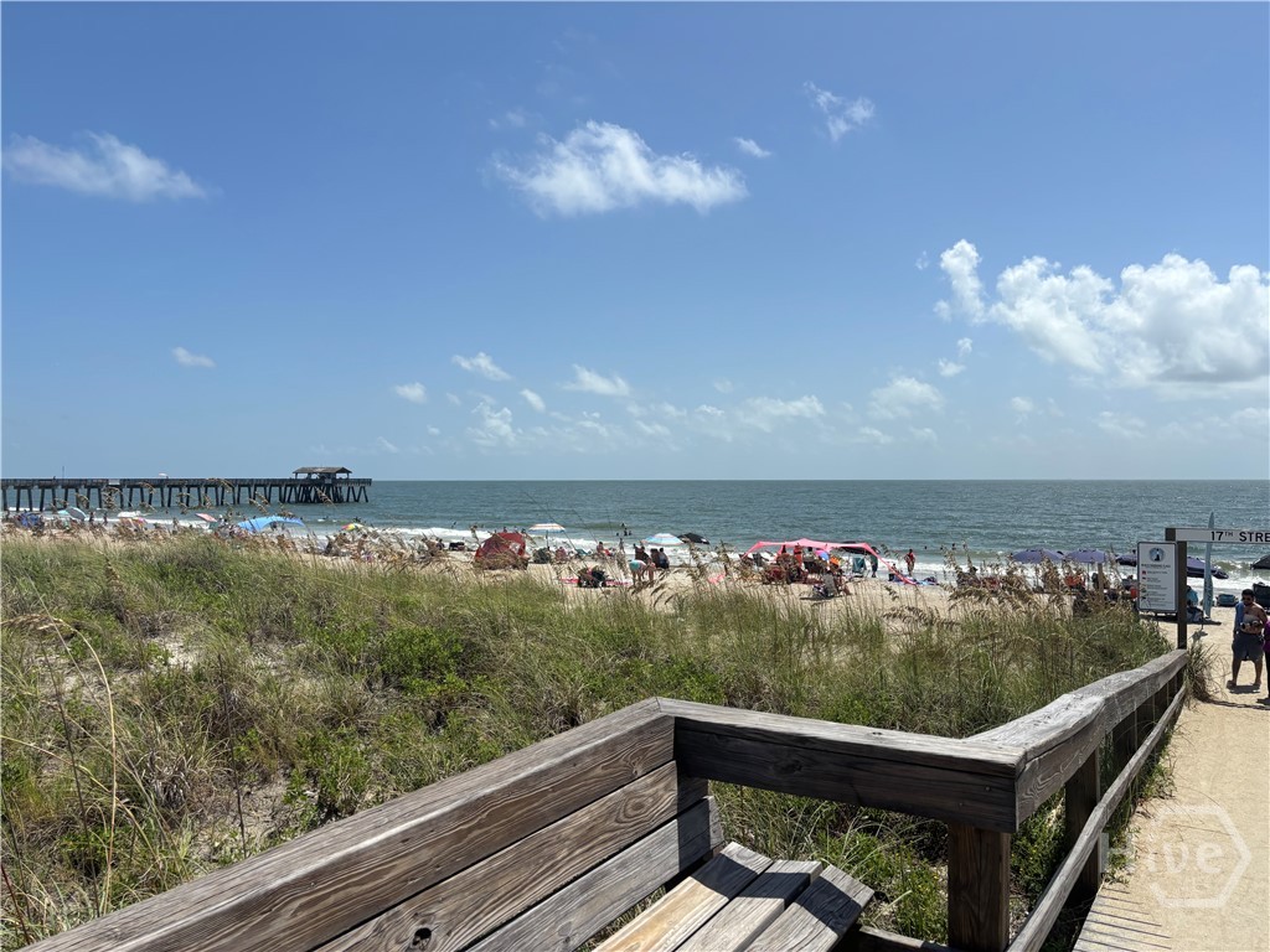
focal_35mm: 26
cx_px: 635
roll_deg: +1.0
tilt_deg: +0.2
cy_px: 476
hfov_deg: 67.3
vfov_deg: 53.1
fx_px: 954
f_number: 1.6
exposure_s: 1/6329
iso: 50
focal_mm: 5.96
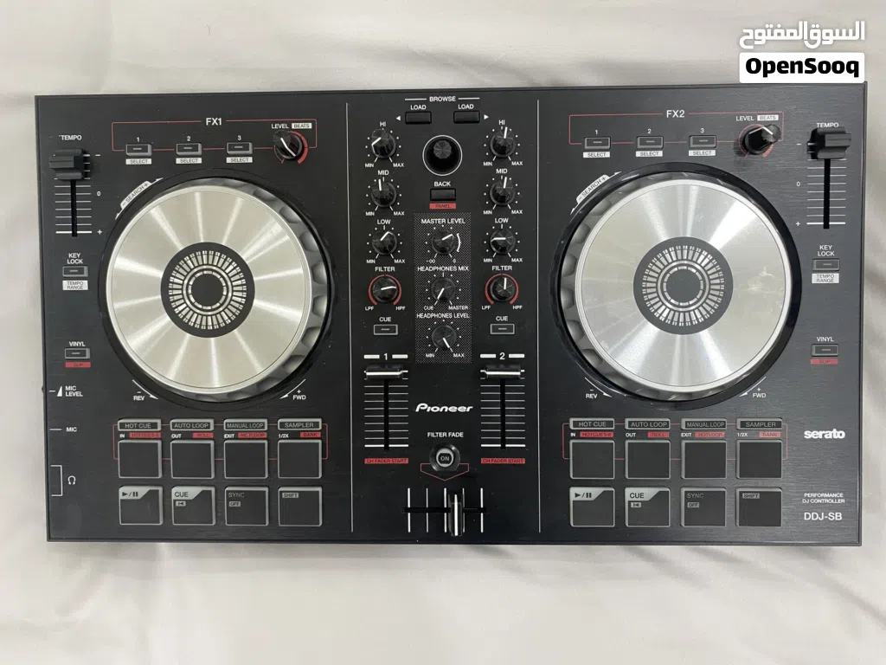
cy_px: 332
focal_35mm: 26
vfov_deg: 53.1
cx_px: 443
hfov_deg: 67.3
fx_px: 665
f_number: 1.8
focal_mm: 4.25
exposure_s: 1/63
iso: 125
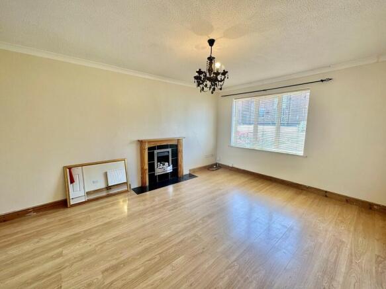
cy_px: 144
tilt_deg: -7.9
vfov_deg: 85.7
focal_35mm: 14
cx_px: 193
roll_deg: -0.7
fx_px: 156
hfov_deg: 102.1
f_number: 2.2
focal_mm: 2.22
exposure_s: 1/100
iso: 64
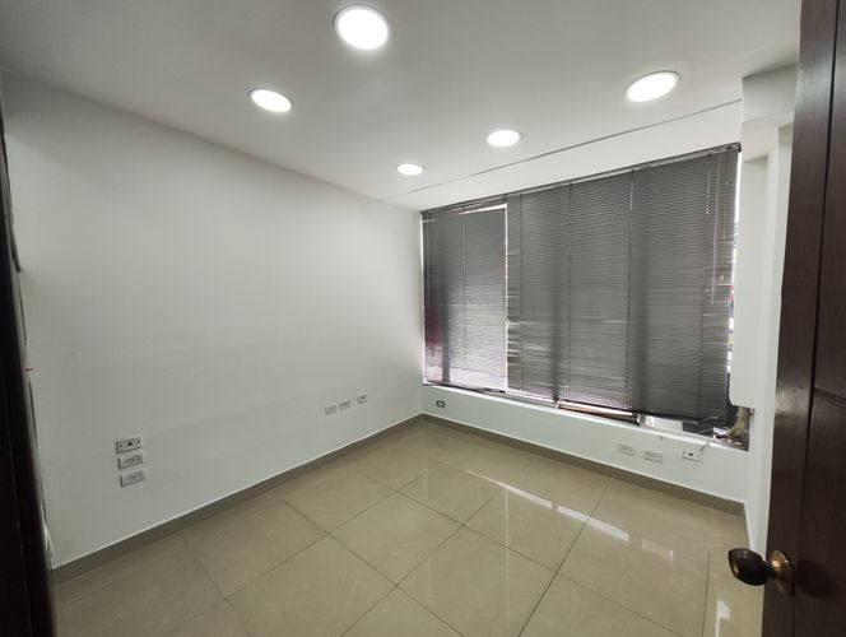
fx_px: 343
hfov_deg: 102.0
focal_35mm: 14
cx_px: 423
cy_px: 318
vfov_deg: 85.8
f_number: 2.2
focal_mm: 2.16
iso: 239
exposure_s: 1/60
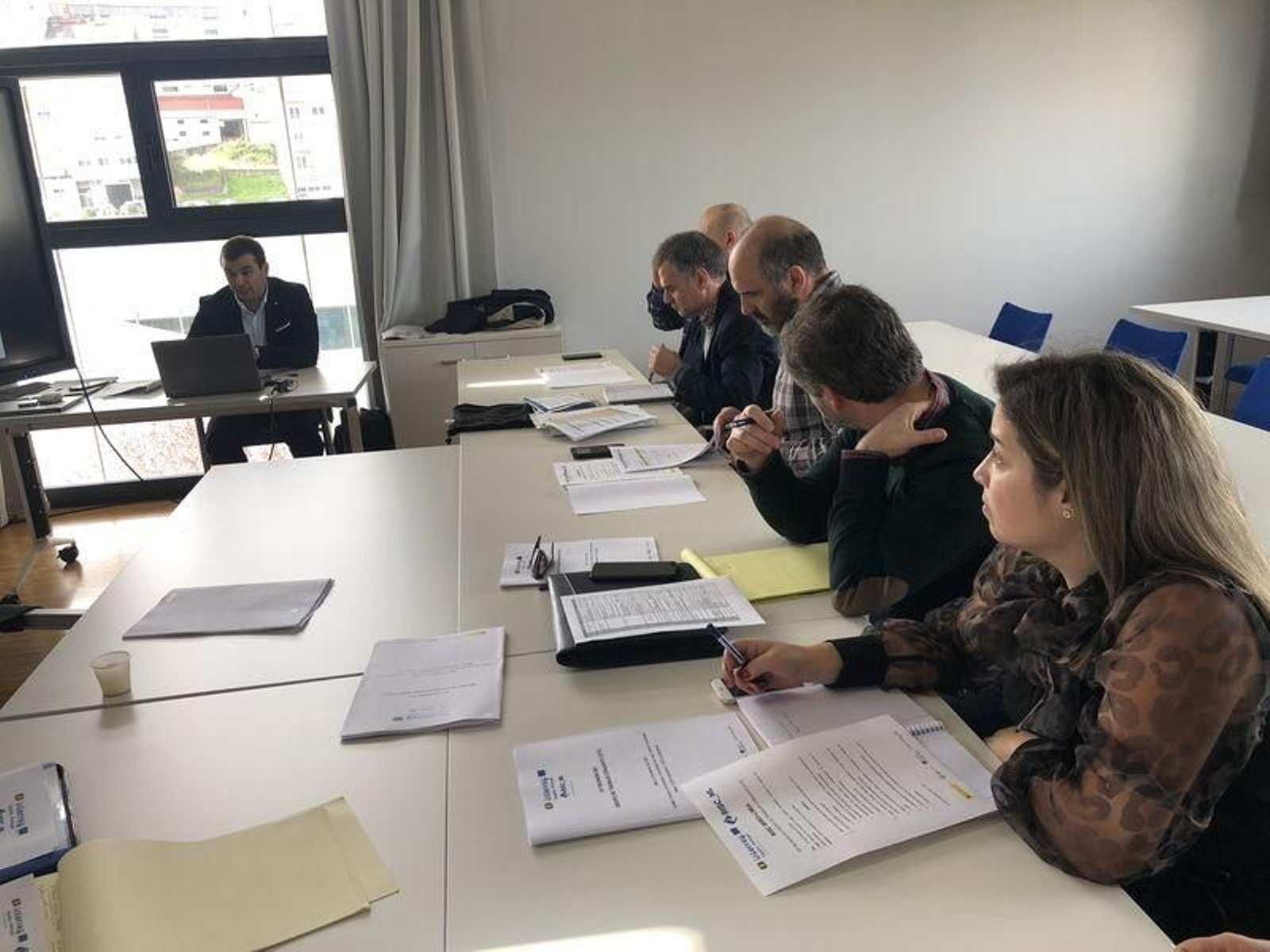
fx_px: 1027
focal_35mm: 28
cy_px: 476
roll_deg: +3.3
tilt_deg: -15.7
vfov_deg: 49.7
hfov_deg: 63.4
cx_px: 635
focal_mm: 3.99
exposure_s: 1/90
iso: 32
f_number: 1.8
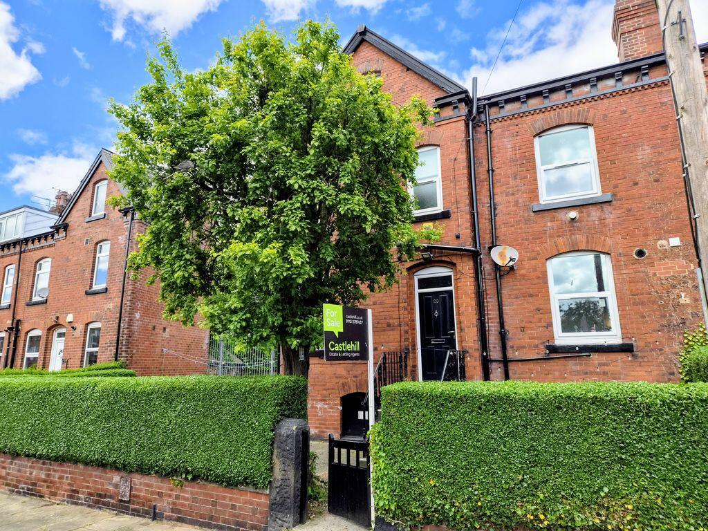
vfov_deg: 58.9
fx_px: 470
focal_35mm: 23
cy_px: 266
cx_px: 354
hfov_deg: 73.9
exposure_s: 1/2816
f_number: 1.8
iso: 80
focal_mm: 5.4
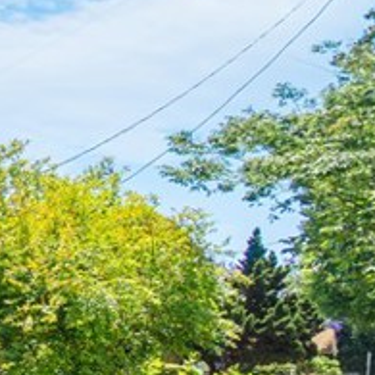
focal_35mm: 67
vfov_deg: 24.8
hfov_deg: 14.2
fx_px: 821
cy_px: 354
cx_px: -571
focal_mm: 10
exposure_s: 1/250
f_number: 7.1
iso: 100
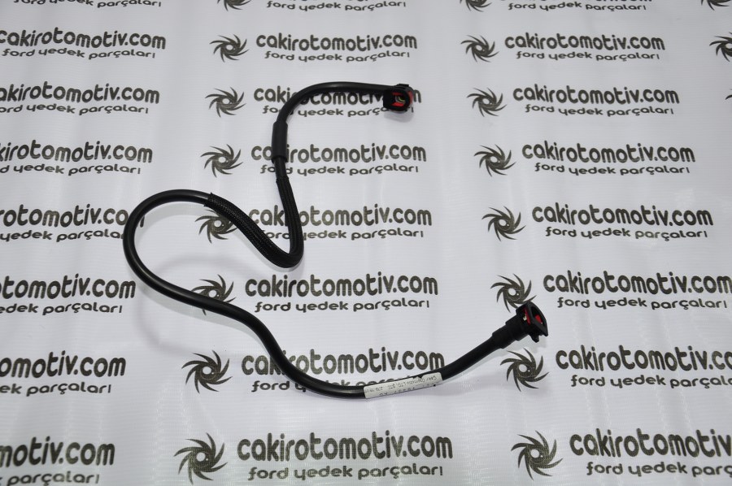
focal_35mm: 48
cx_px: 366
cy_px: 243
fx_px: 975
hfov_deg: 41.2
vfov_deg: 28.0
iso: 200
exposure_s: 1/40
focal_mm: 32
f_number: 4.5
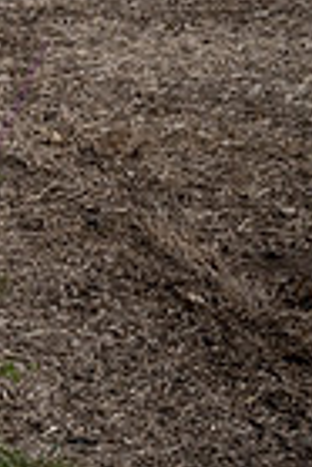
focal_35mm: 144
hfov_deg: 8.1
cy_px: -170
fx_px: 1867
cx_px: -624
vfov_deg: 13.6
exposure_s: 1/640
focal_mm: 34.5
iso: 400
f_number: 11
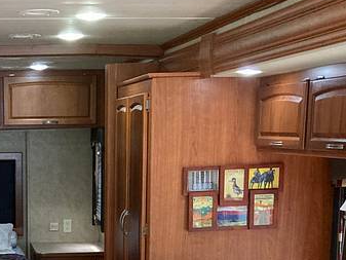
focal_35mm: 83
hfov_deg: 22.6
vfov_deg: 16.8
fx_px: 830
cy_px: 337
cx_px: -4
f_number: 1.8
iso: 320
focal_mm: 3.99
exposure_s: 1/47
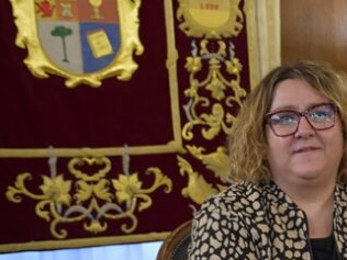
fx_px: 762
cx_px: 315
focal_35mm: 76
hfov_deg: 24.9
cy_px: 225
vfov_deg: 19.1
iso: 1000
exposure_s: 1/60
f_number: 3.8
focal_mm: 26
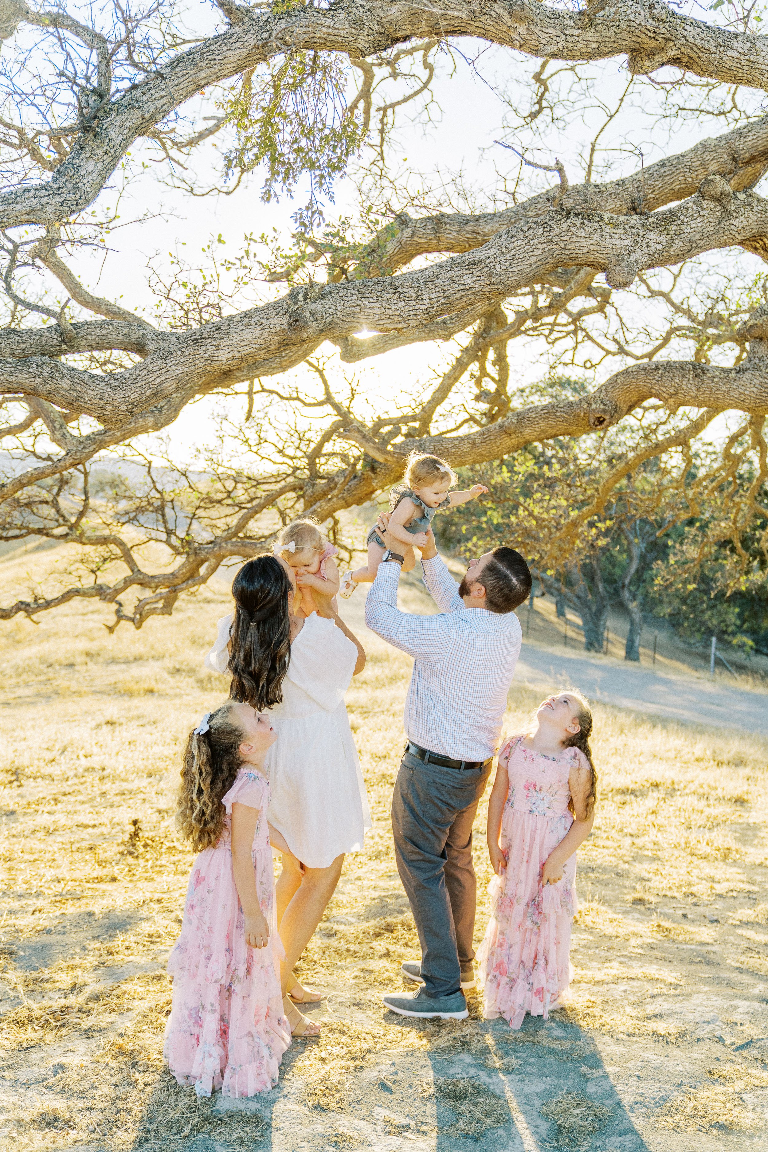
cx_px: 384
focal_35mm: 32
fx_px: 1024
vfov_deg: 58.7
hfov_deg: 41.1
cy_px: 576
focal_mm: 32
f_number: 2.8
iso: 400
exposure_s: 1/1600
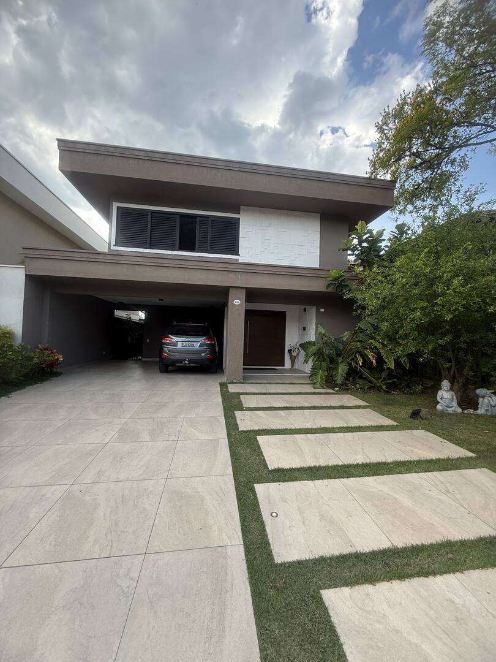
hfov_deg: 85.7
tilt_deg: +3.6
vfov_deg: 102.1
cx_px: 248
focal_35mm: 14
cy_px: 331
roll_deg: -2.5
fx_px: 267
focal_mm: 2.22
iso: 50
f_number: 2.2
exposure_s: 1/217
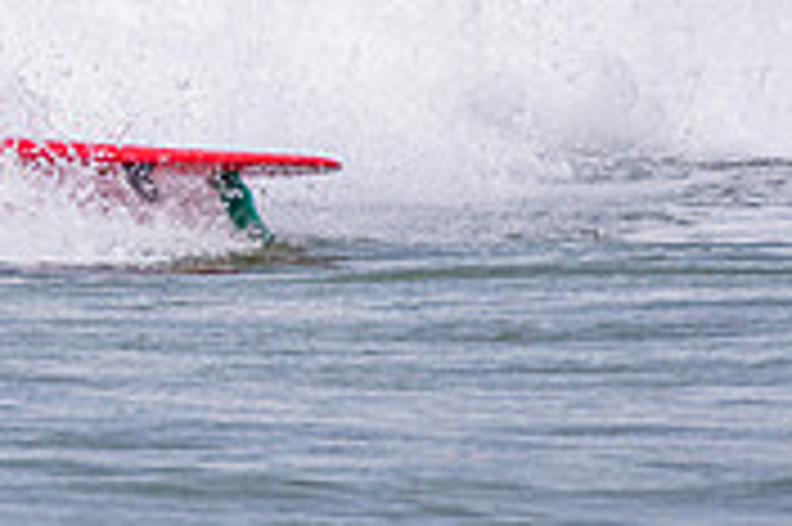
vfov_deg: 0.8
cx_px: -396
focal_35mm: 1650
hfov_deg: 1.3
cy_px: -137
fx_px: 36265
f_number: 5.6
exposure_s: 1/1250
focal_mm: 500
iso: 500
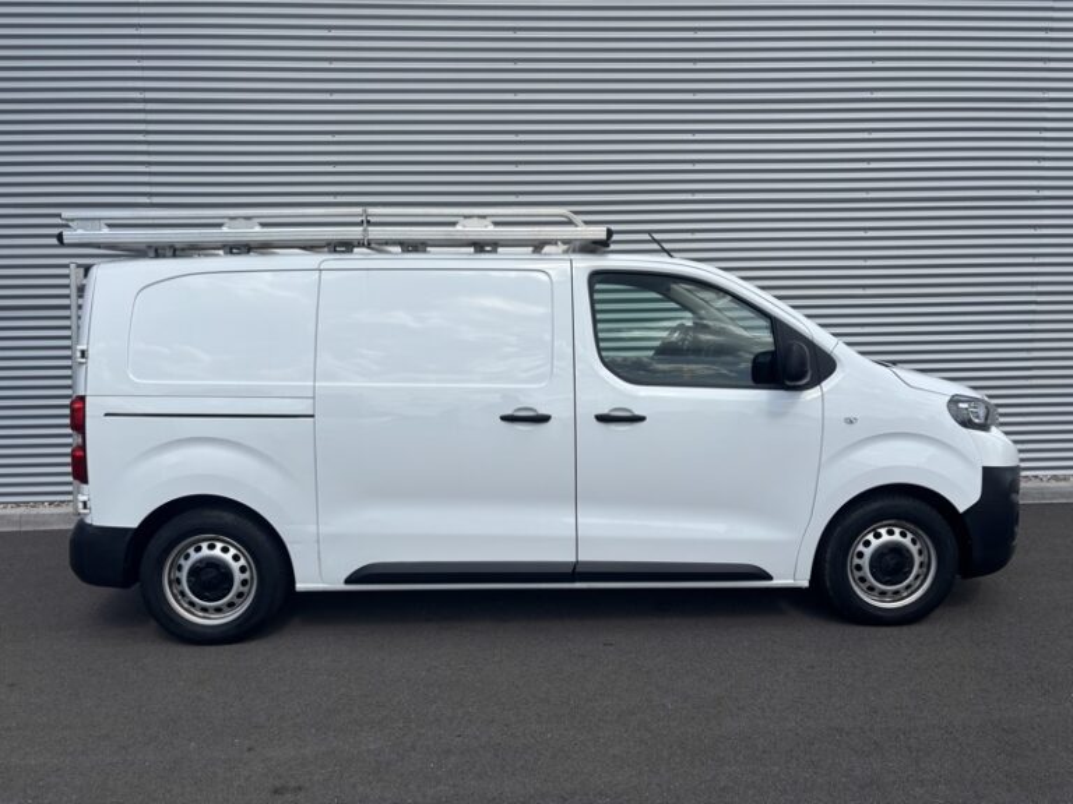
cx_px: 536
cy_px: 402
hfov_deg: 67.3
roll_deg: +0.9
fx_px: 806
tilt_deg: -7.6
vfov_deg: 53.1
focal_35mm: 26
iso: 50
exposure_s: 1/3788
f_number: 1.6
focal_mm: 5.96
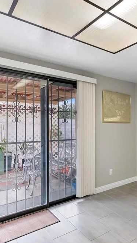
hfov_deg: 41.7
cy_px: 120
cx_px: 117
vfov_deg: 71.9
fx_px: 168
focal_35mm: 26
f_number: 6.3
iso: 320
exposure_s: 1/10
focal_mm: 16
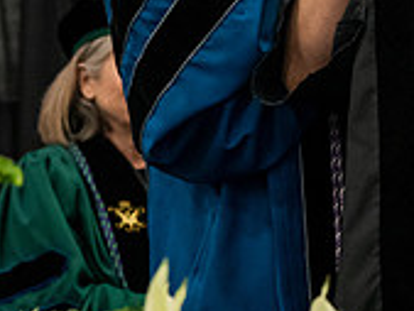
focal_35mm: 254
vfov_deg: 5.8
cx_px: 331
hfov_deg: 7.8
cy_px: -62
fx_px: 3040
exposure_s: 1/250
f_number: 5
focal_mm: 77
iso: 6400
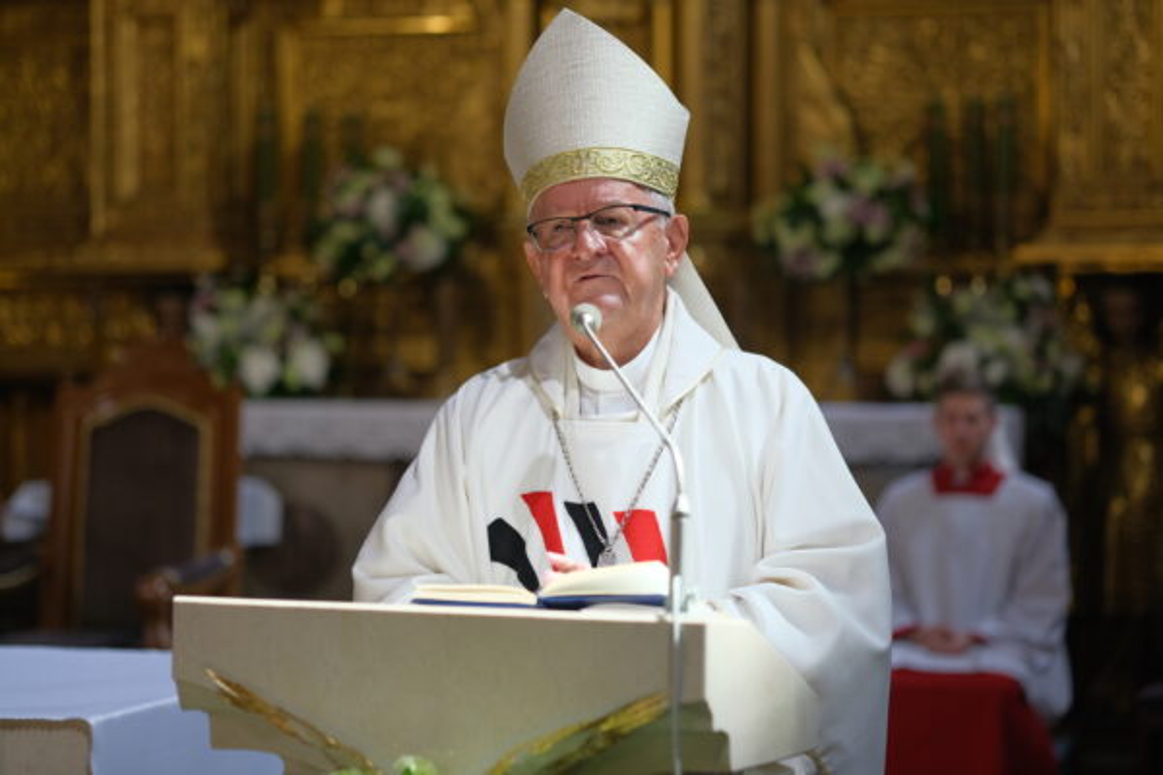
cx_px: 582
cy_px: 388
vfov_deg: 16.3
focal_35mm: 84
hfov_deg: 24.2
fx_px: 2713
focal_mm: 56
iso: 320
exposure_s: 1/550
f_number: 1.6
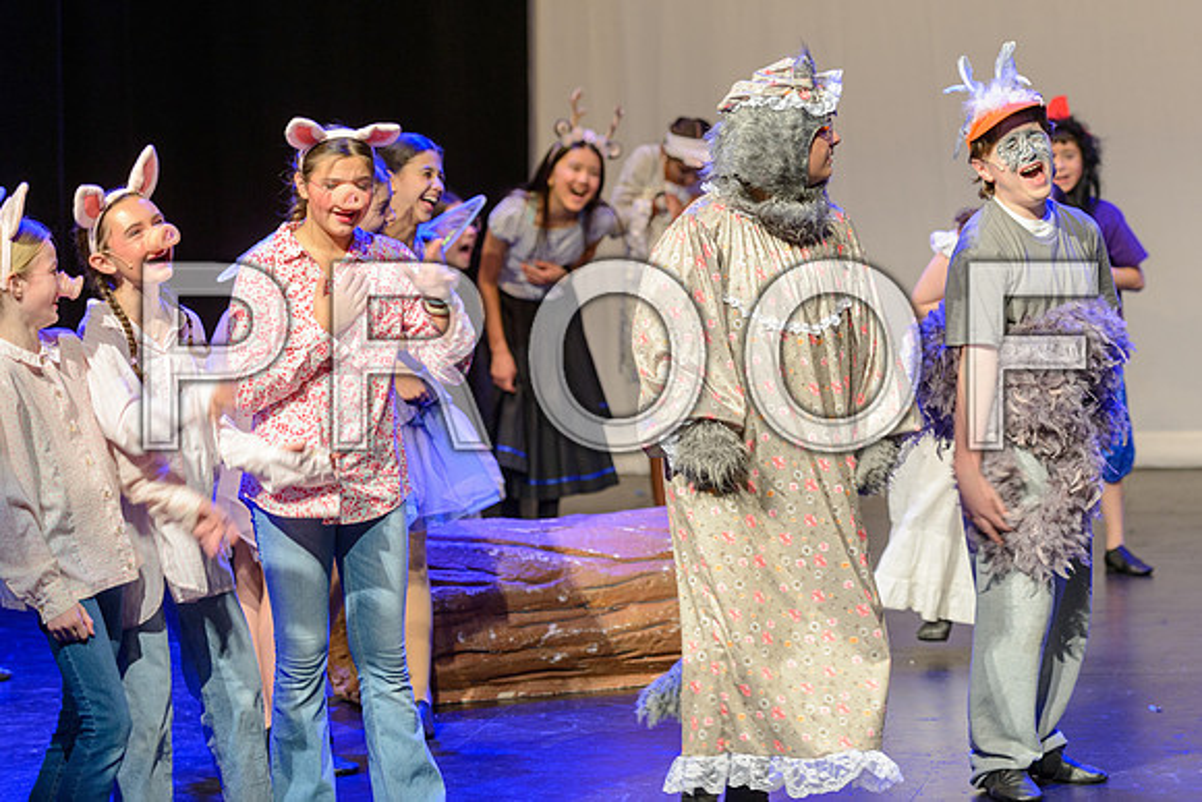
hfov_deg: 15.1
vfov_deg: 10.1
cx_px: 772
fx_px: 4525
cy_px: 287
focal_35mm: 136
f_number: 2.8
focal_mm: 105
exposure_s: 1/100
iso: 1000
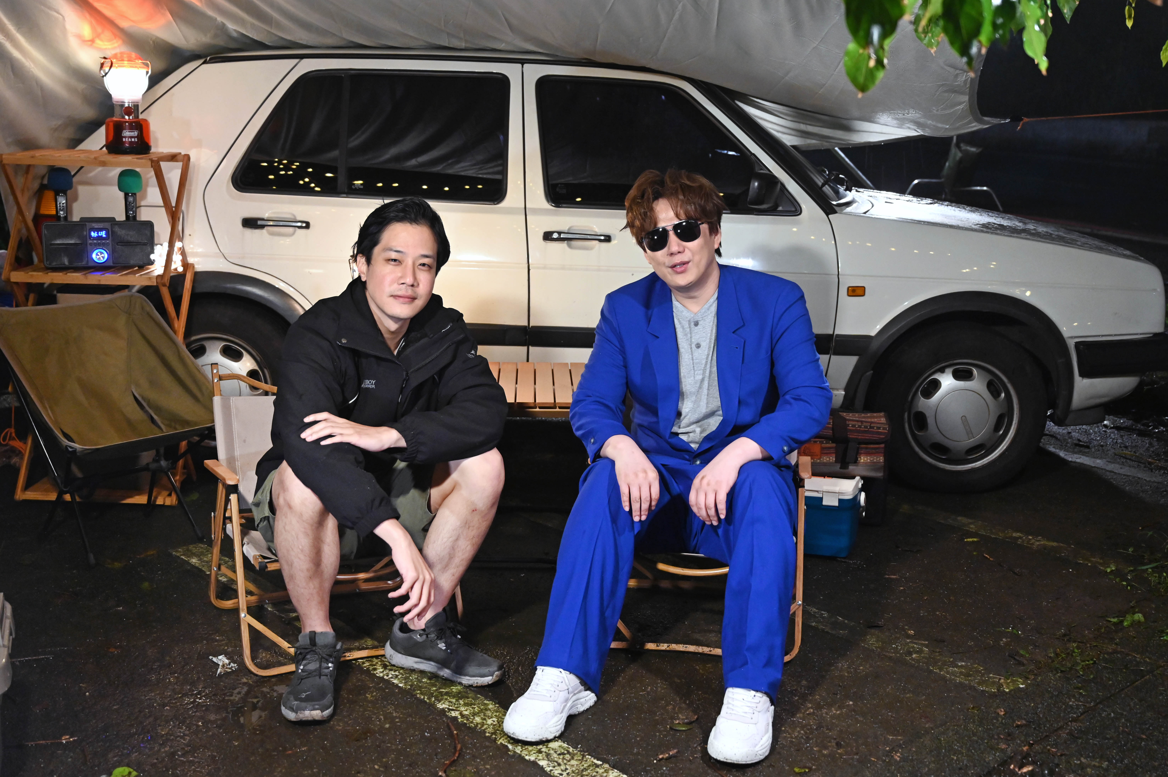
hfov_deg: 48.5
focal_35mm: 40
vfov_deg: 33.4
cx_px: 584
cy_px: 388
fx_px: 1297
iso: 4000
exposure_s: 1/40
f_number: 4
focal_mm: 40
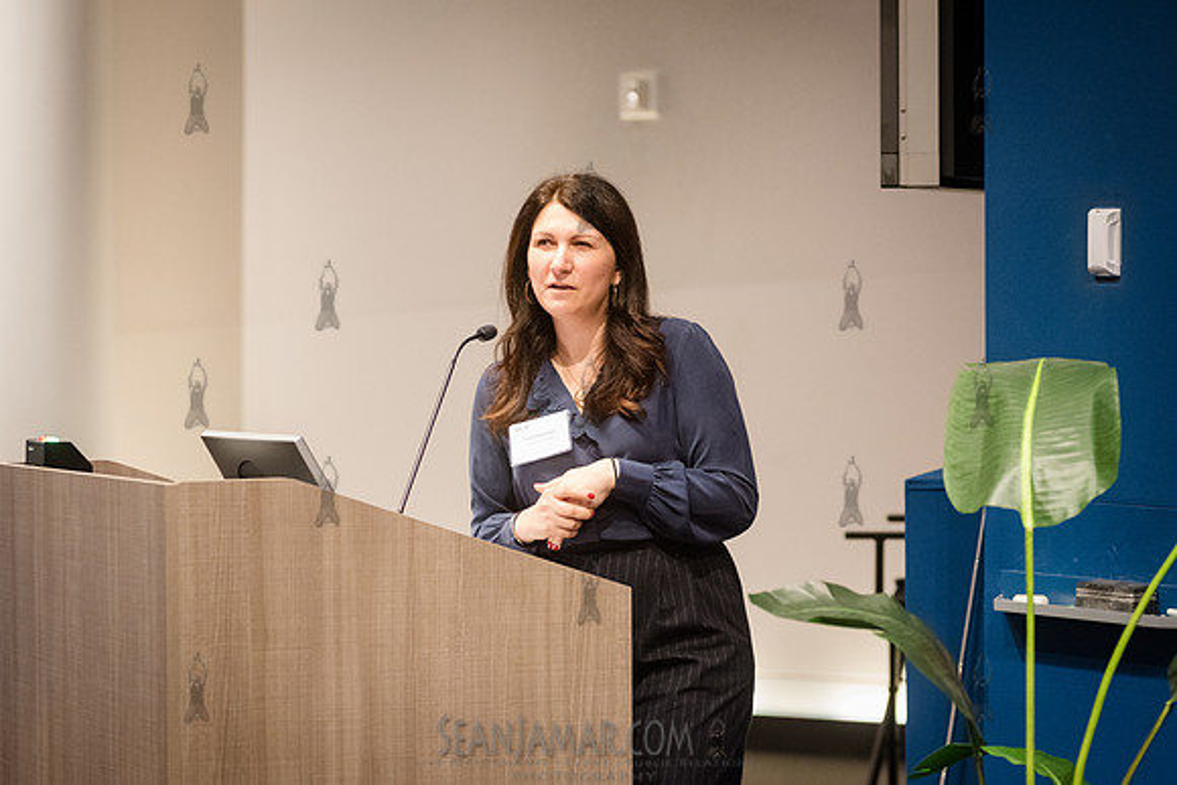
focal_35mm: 123
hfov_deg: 16.7
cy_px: 392
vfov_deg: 11.2
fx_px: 4014
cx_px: 588
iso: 5000
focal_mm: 120
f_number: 4
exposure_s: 1/250
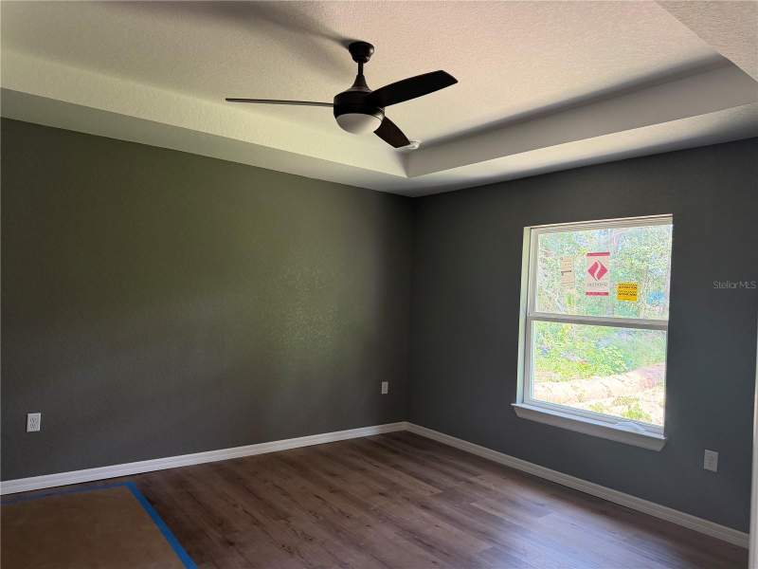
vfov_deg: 56.8
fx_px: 526
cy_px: 284
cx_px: 379
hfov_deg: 71.6
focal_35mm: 24
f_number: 1.78
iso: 200
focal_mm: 6.76
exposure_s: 1/90
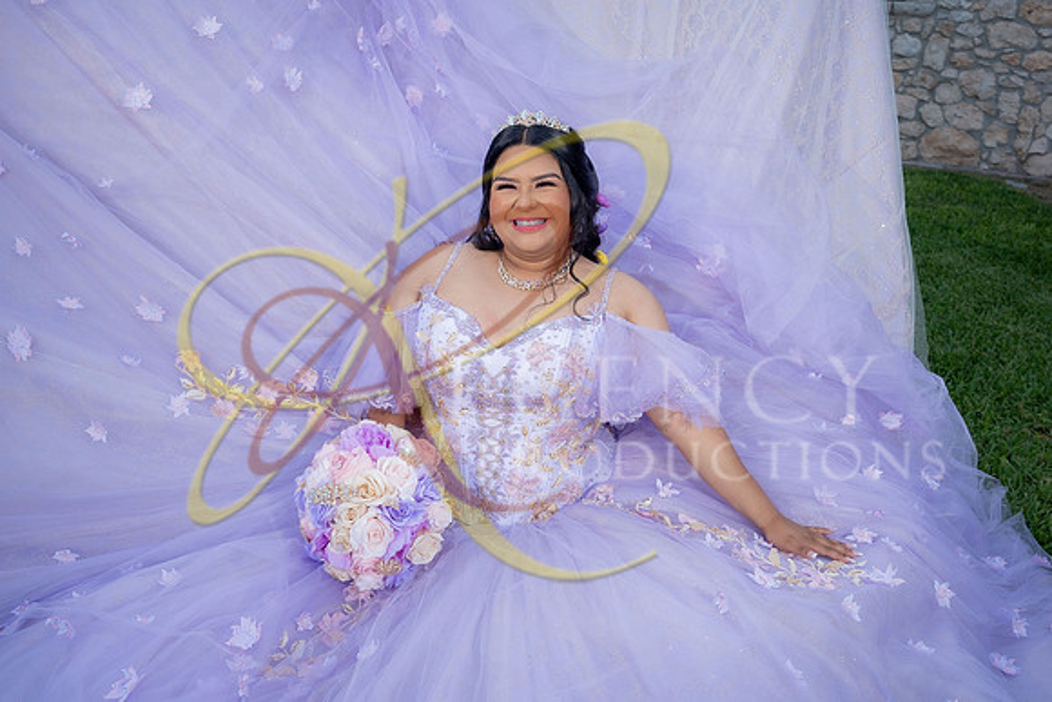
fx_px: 877
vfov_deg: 43.6
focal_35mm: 30
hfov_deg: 61.9
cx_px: 526
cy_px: 351
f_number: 2.8
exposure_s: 1/800
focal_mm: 20
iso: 125
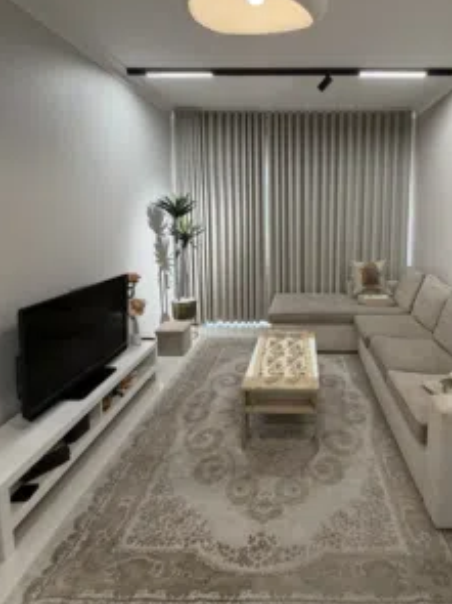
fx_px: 331
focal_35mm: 19
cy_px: 250
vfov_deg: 83.9
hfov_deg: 67.0
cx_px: 297
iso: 250
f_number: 2.2
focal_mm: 2.22
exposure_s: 1/100
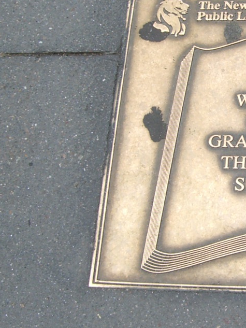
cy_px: 130
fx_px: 909
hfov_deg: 14.6
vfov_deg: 20.4
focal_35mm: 96
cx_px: 345
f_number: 4.3
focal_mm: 6.2
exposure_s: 1/160
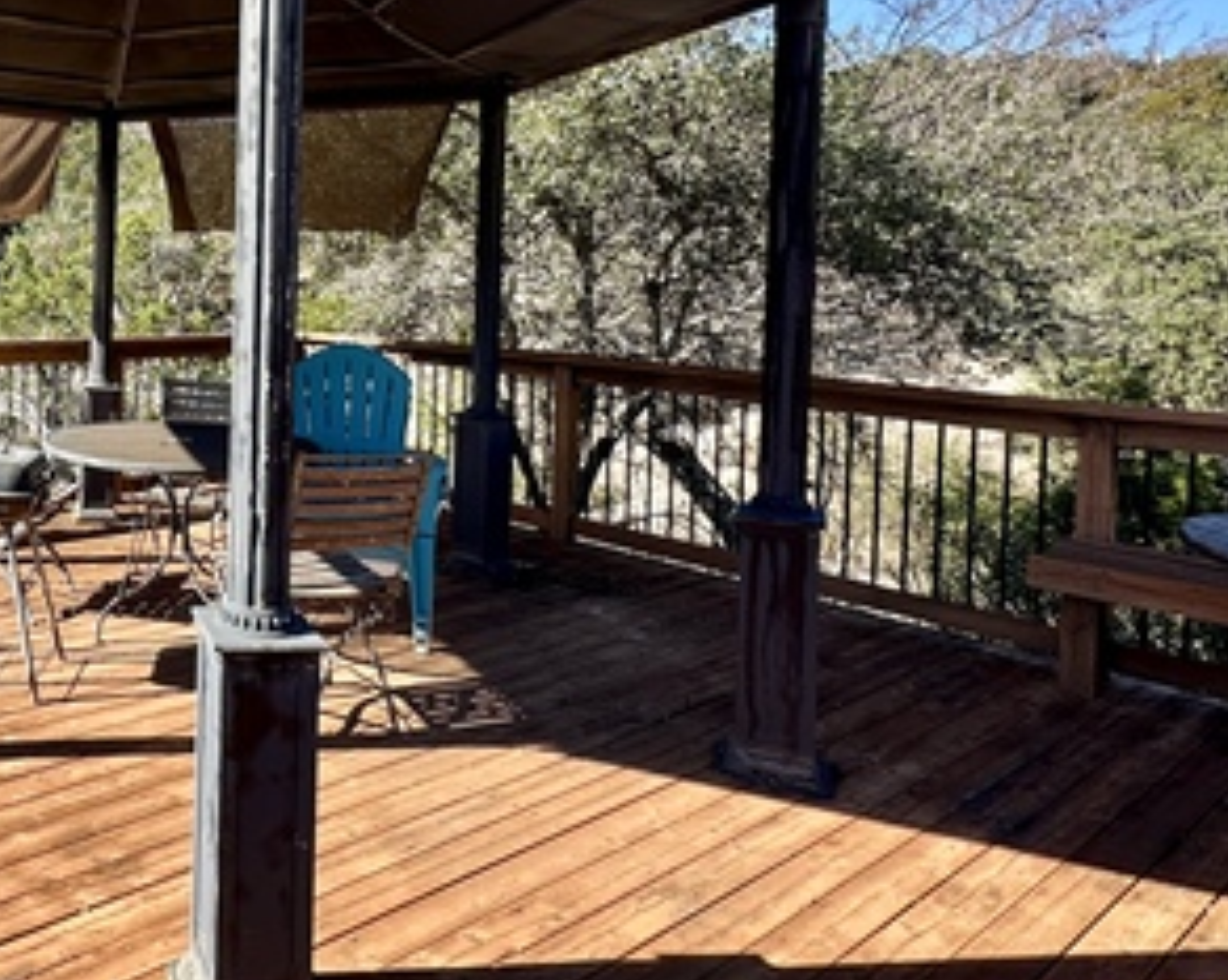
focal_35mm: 30
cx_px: 42
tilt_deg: -1.3
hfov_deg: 49.6
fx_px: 1089
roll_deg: -2.1
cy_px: 286
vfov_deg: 47.2
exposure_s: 1/440
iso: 40
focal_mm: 2.22
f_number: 2.2
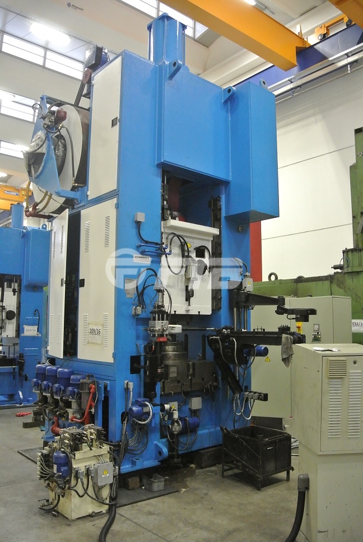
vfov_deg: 63.6
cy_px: 271
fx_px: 437
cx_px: 182
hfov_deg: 45.1
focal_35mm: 29
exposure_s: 1/60
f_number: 3.5
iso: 1400
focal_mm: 11
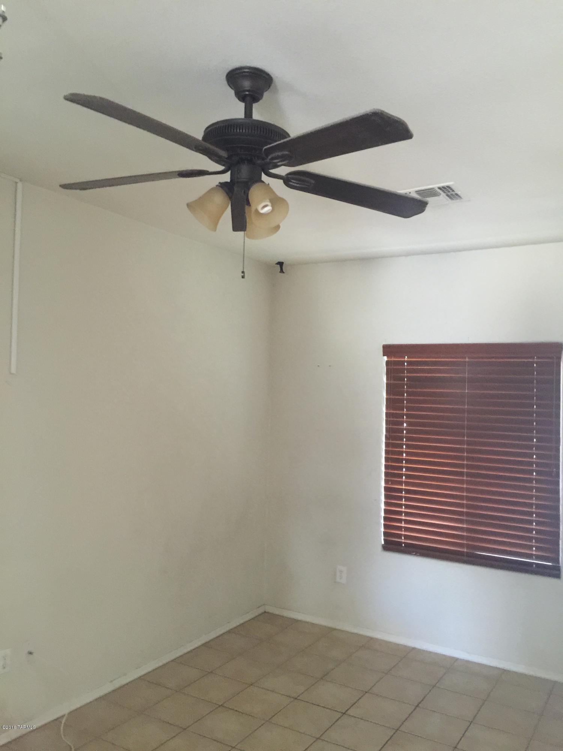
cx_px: 282
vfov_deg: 61.7
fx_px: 629
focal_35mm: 29
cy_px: 376
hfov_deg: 48.2
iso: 125
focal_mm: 4.15
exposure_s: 1/15
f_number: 2.2
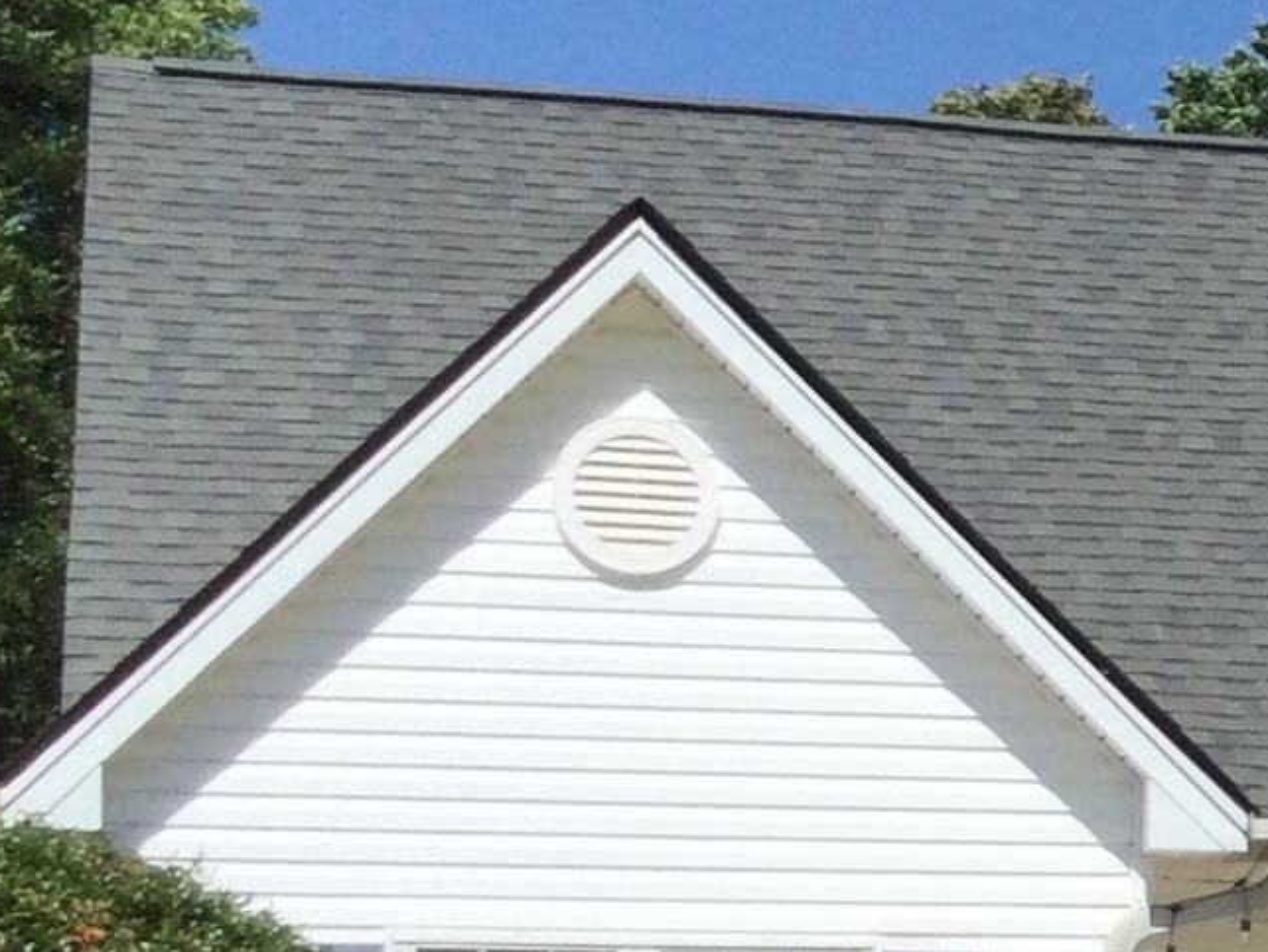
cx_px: 2276
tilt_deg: +1.1
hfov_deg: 12.2
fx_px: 5424
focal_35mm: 148
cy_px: 1100
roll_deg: +0.9
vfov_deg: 9.9
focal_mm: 3.3
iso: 25
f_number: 2.4
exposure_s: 1/2037
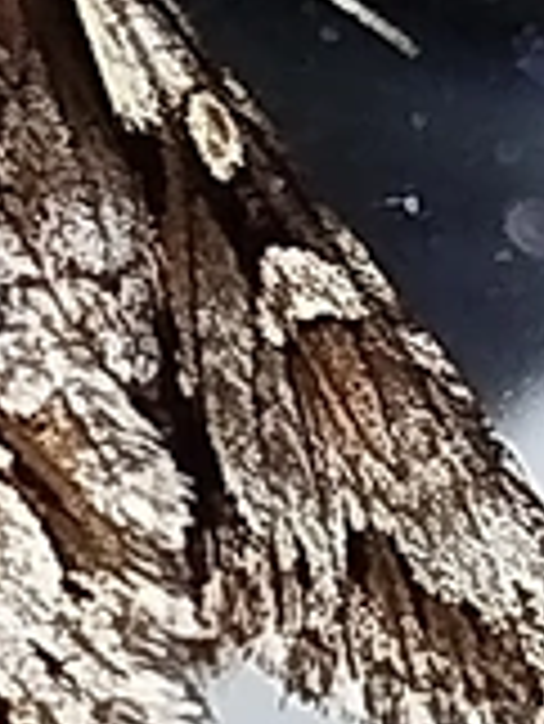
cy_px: 310
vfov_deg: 5.1
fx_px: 8161
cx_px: 67
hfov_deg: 3.8
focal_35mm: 390
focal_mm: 5.31
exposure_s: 1/33
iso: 160
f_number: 1.7
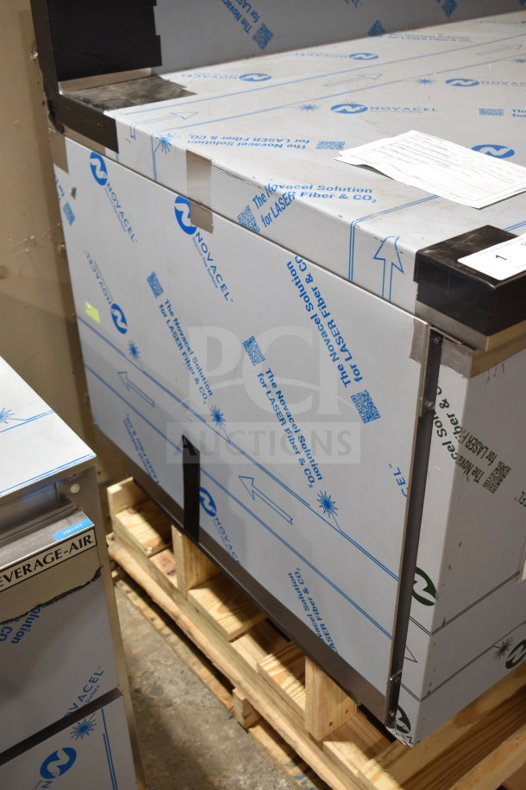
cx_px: 263
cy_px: 395
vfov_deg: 51.3
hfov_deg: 35.5
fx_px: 822
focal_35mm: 38
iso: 450
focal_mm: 25
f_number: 4
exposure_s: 1/40
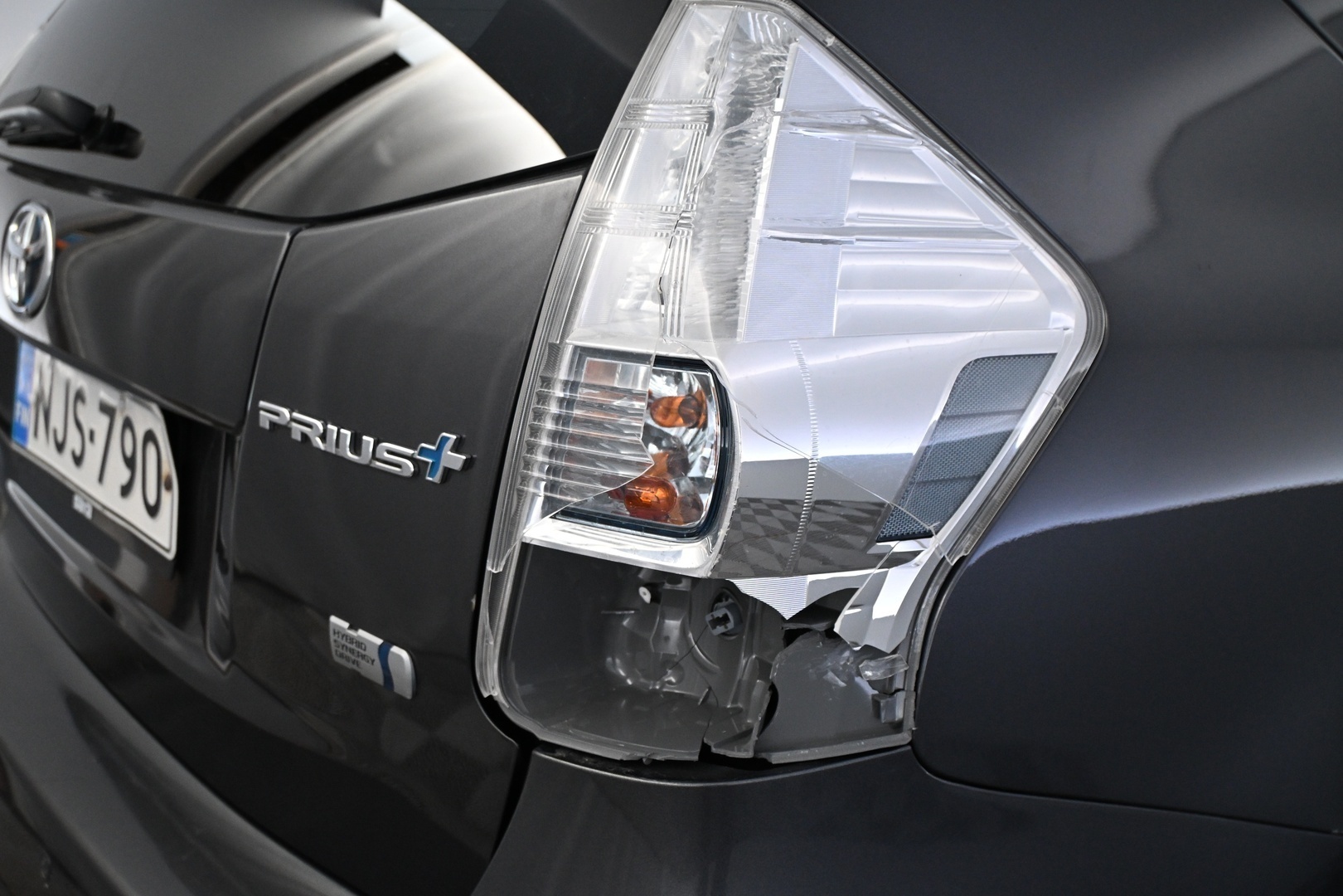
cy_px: 448
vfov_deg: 36.2
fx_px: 1371
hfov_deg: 52.2
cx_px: 672
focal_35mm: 37
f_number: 4.2
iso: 1800
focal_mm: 24.5
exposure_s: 1/125
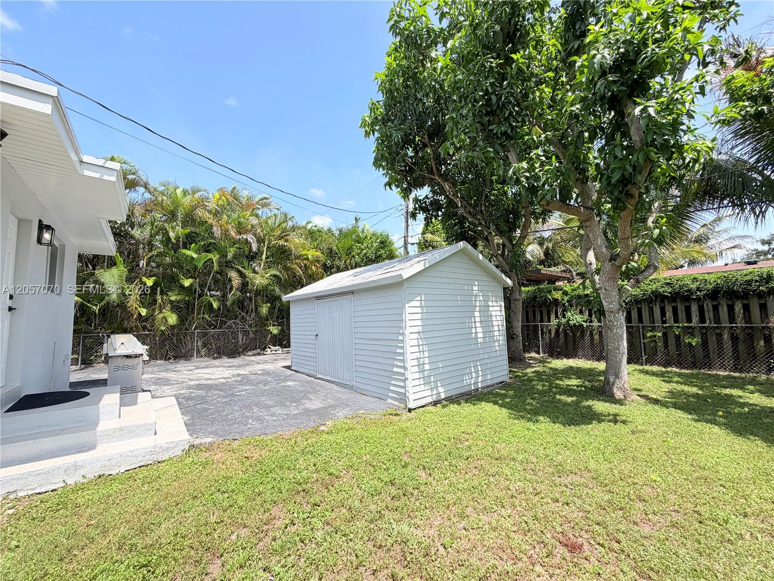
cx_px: 387
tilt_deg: +4.9
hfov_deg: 102.1
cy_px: 290
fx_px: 313
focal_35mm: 14
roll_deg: +1.2
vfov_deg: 85.7
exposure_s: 1/770
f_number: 2.2
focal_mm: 2.22
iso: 32
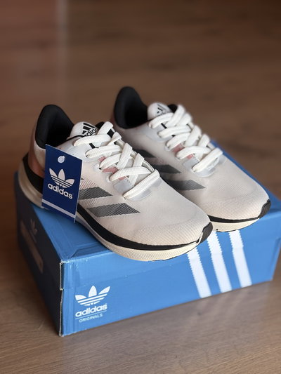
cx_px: 140
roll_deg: -4.8
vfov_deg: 36.8
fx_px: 563
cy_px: 187
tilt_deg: -31.5
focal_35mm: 52
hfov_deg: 28.0
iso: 40
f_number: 1.6
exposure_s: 1/228
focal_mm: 5.96
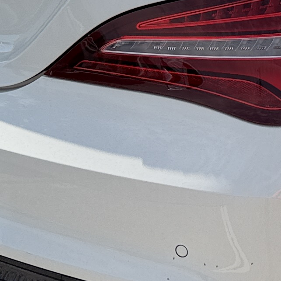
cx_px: 454
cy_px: -7
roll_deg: +1.0
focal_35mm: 133
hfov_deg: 12.3
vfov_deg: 12.9
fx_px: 1221
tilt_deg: -14.2
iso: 80
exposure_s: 1/4405
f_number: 1.78
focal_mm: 6.76
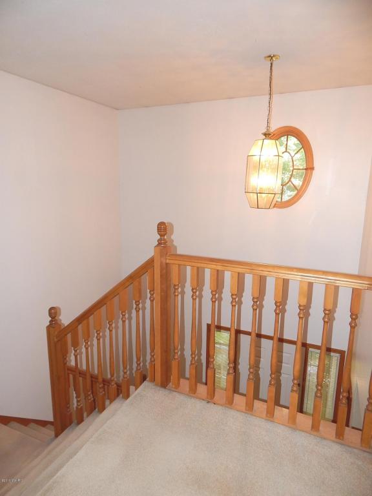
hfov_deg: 58.9
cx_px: 186
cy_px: 248
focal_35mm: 23
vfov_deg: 73.9
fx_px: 330
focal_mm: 4
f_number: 3
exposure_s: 1/30
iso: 200
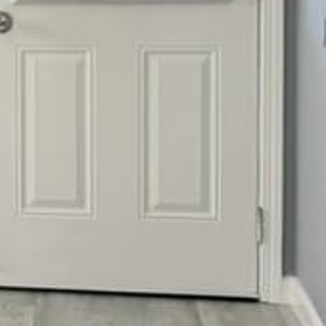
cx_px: -731
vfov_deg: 9.3
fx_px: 1992
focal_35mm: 187
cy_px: 11
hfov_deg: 7.8
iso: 200
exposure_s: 1/169
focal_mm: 6.76
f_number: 1.78
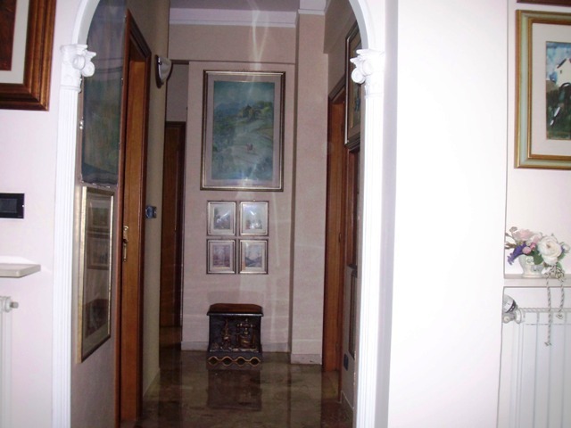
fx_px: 627
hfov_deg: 49.0
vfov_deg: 37.7
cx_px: 286
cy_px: 214
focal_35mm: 38
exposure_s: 1/60
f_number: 3.9
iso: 200
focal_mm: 6.3
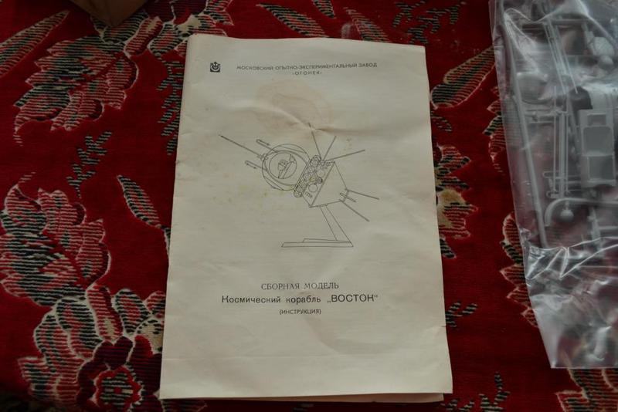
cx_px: 309
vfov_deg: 40.0
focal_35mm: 33
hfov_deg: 57.2
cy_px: 206
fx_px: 567
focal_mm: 22
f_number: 5
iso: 400
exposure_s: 1/100
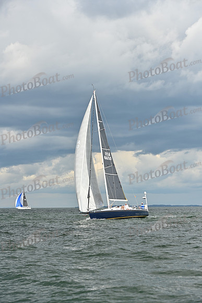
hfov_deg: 14.9
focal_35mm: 92
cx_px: 101
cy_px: 152
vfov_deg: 22.1
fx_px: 774
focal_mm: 92
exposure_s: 1/800
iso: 250
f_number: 5.6
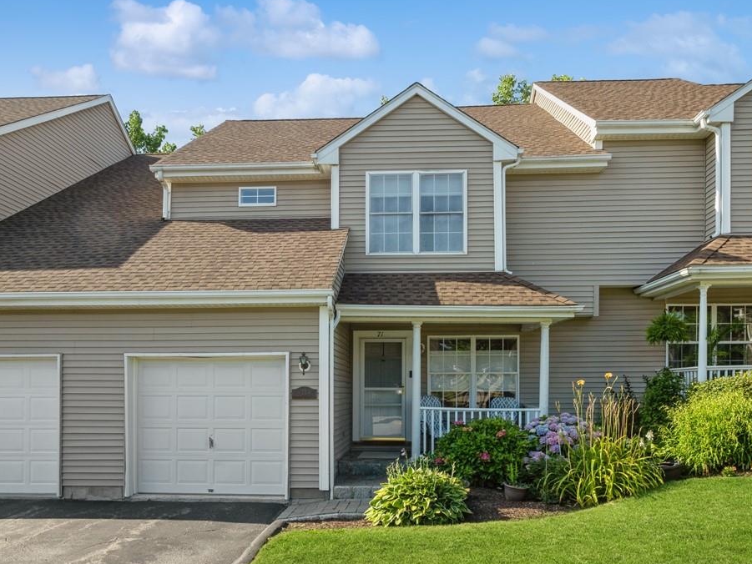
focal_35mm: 25
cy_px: 301
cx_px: 386
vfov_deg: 54.8
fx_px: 543
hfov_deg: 69.4
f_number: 8
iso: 200
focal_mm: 11
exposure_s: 1/200
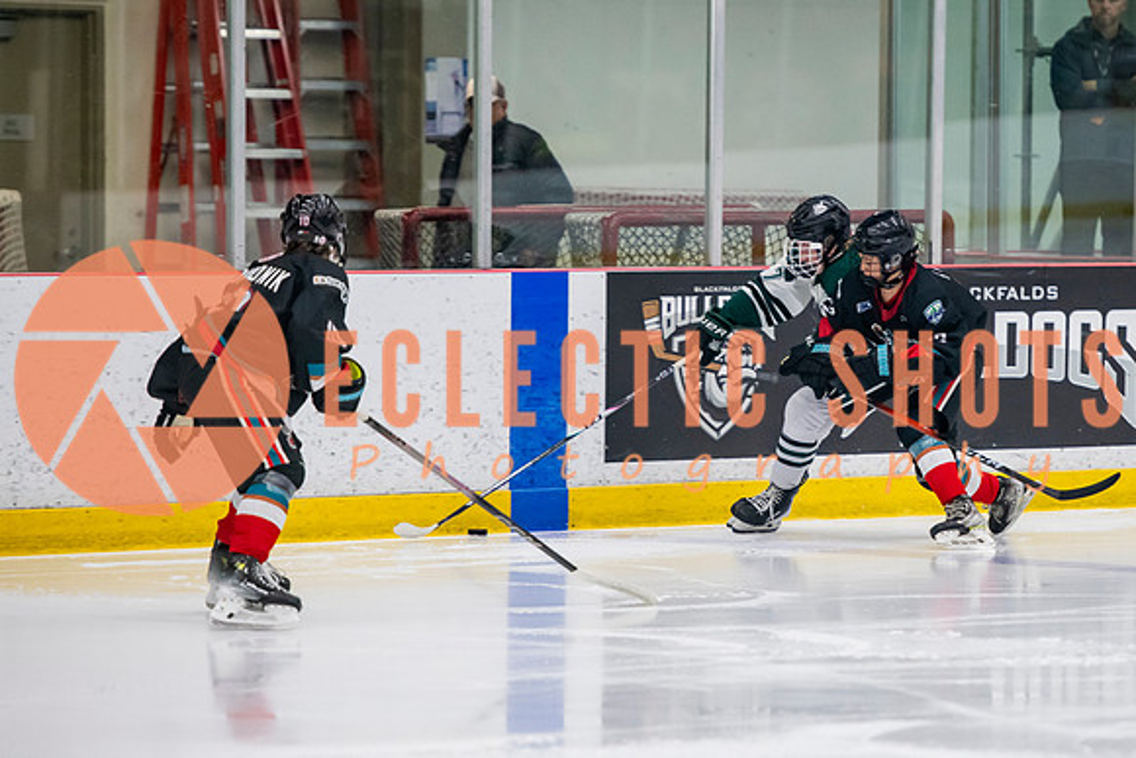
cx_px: 766
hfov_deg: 8.1
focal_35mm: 255
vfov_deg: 5.4
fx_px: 8047
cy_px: 364
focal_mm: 175
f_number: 3.2
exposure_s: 1/640
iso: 2000
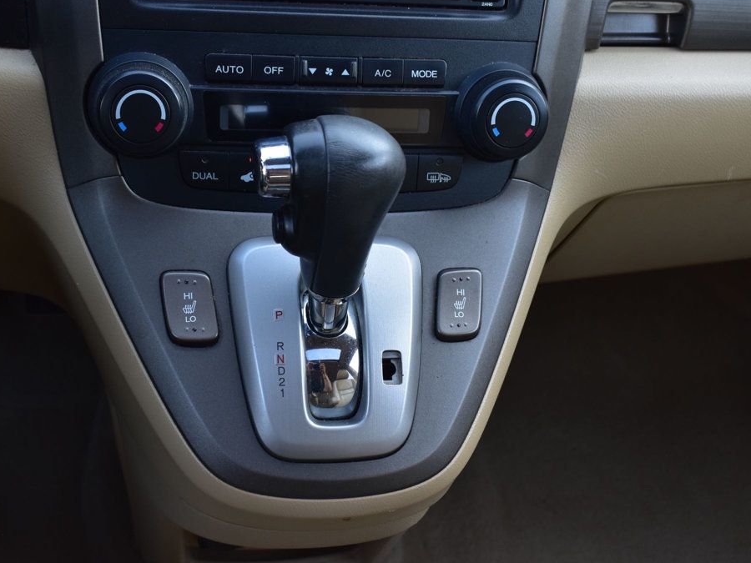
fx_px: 1032
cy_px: 280
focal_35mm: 48
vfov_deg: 30.5
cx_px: 350
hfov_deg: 40.0
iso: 400
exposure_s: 1/25
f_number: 7.1
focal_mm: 29
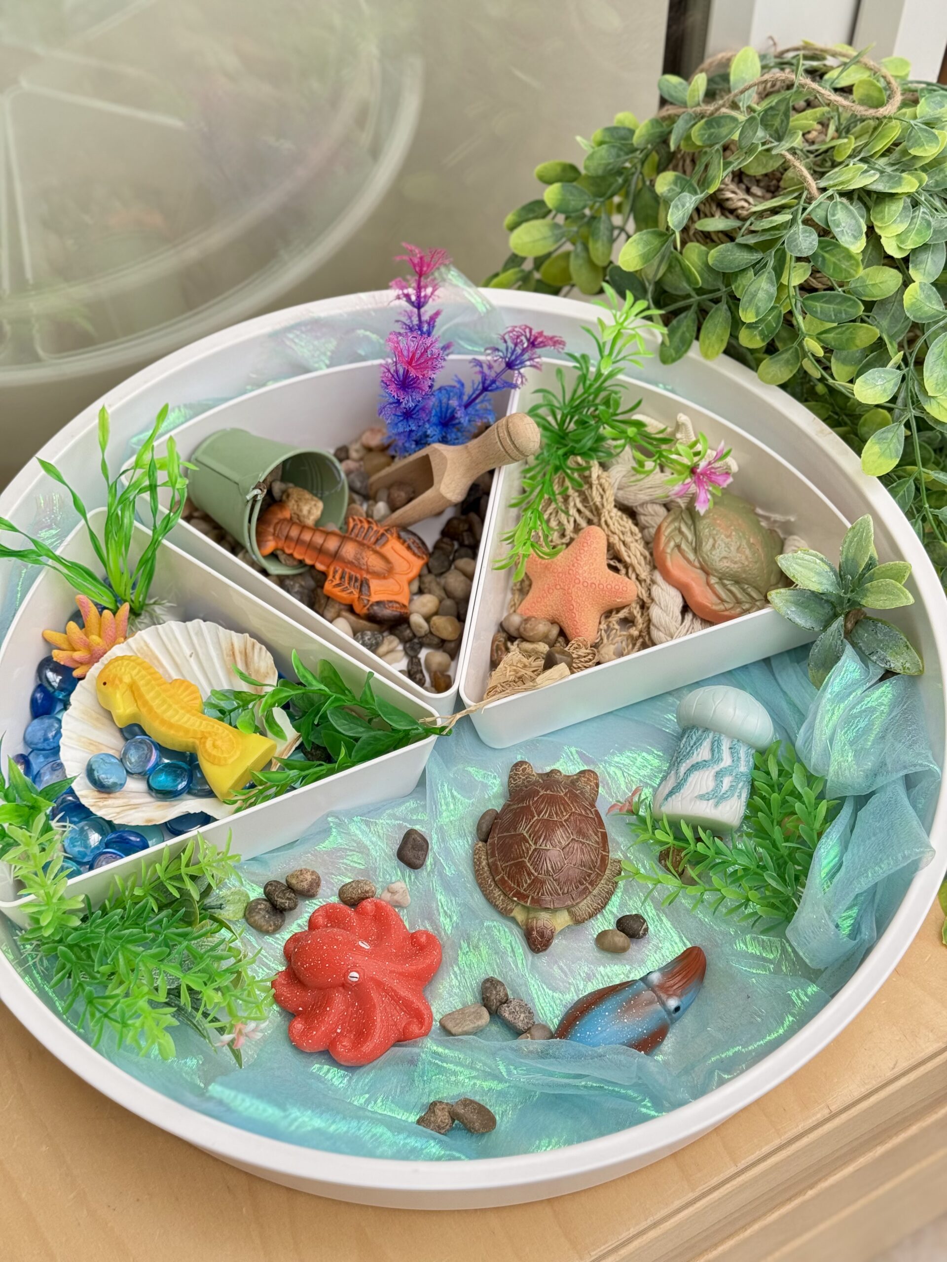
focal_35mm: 48
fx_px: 1751
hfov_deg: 30.3
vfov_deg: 39.7
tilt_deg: -57.4
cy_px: 631
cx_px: 474
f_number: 1.78
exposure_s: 1/252
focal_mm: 6.76
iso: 64
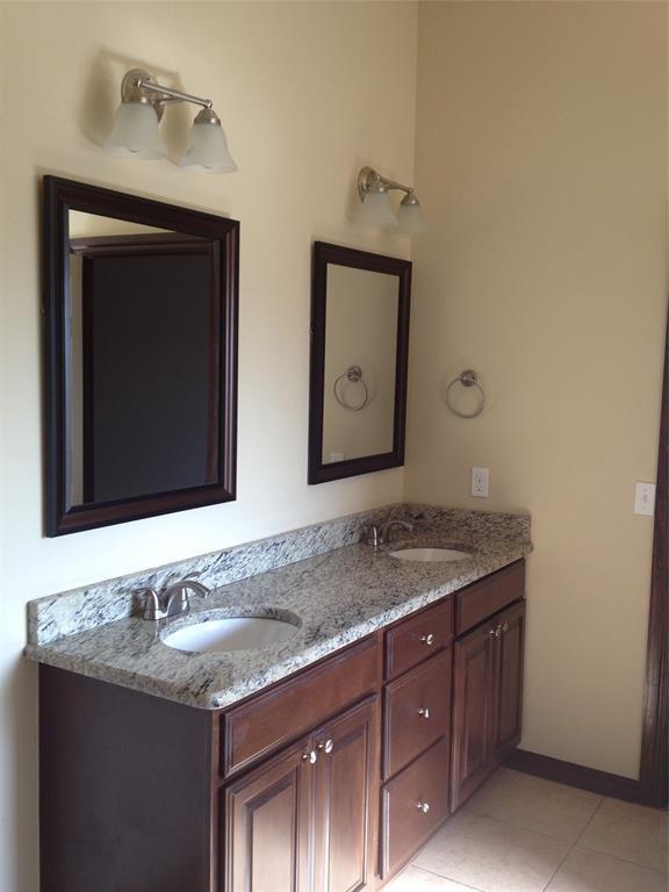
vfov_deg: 52.6
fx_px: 902
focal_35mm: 35
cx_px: 334
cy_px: 446
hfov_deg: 40.7
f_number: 2.4
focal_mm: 4.28
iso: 50
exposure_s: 1/60
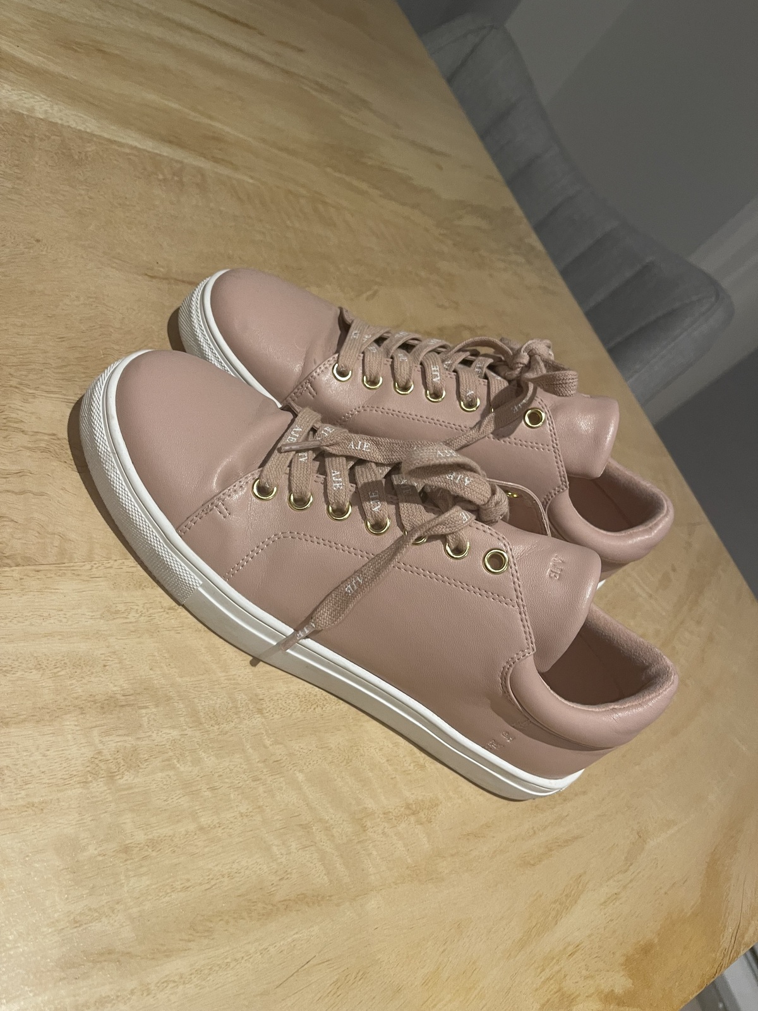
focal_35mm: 26
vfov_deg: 67.3
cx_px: 379
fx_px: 759
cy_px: 506
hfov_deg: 53.1
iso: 160
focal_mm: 5.1
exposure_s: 1/50
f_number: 1.6
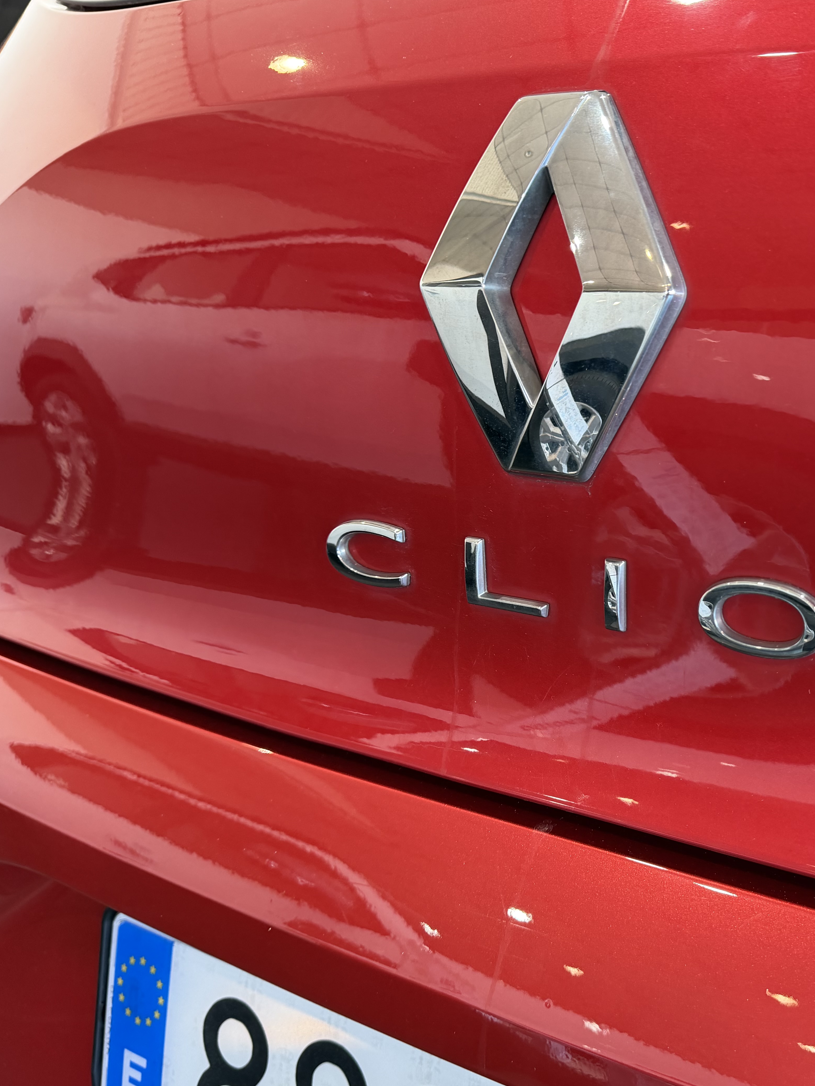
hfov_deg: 41.4
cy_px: 544
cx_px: 634
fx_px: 1036
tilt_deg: -16.1
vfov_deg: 55.3
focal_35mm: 33
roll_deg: +0.3
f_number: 1.78
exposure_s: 1/67
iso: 200
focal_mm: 6.76
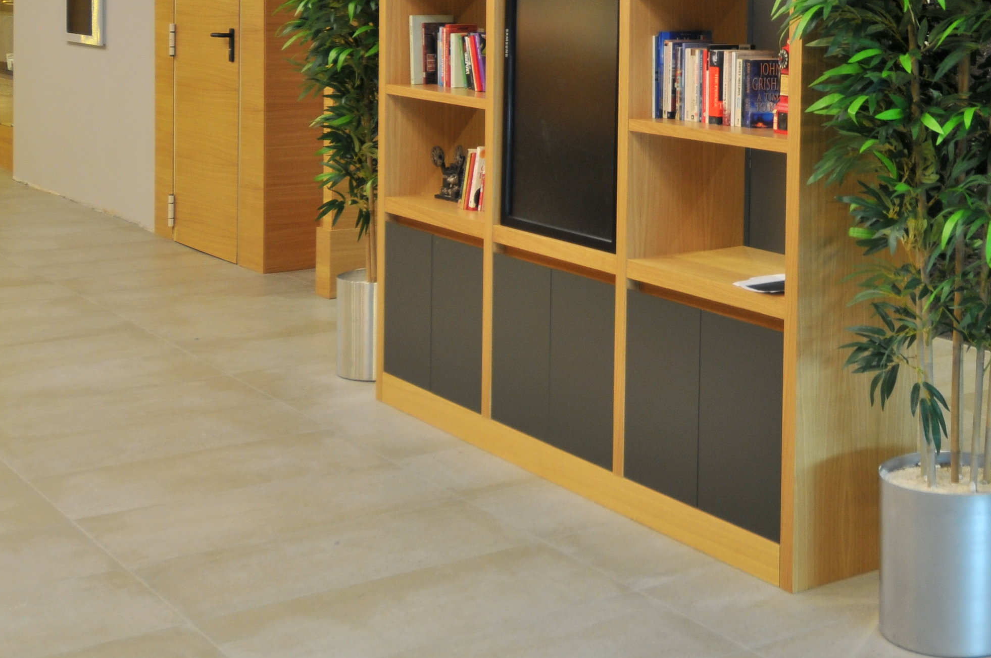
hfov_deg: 32.7
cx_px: 845
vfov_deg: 22.2
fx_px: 1622
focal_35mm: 59
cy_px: 30
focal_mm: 18
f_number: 4
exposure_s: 1/8
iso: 200
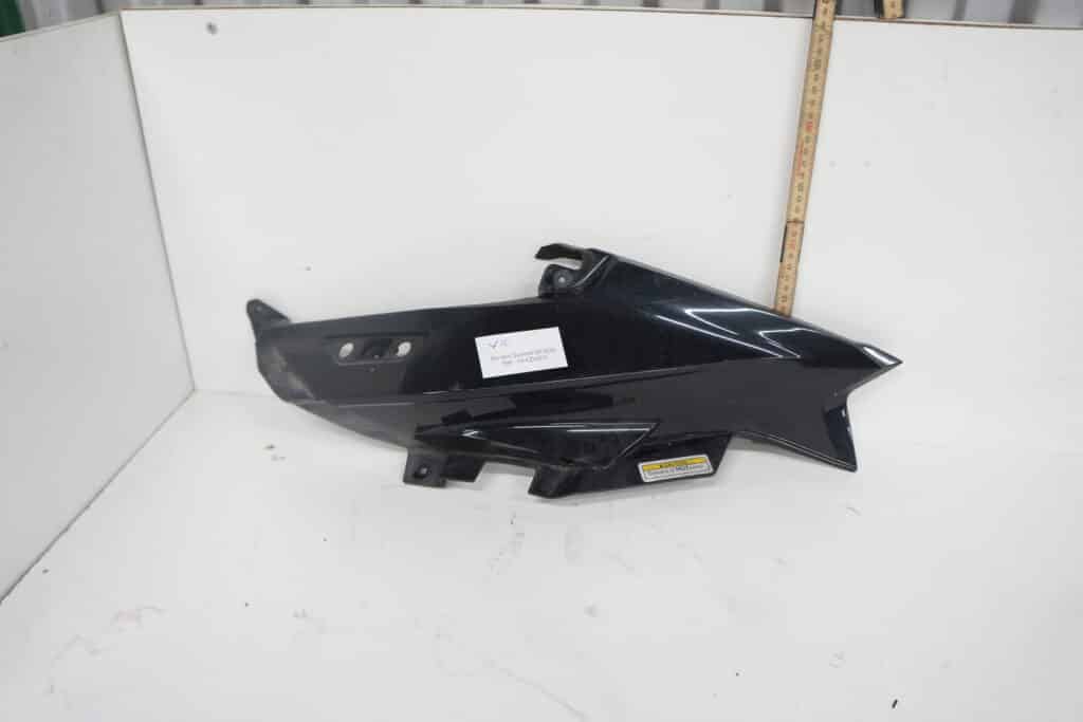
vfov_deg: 47.9
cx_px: 542
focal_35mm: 27
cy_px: 361
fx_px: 812
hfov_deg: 67.4
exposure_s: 1/20
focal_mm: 18
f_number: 4
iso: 200
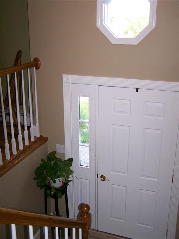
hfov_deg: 37.8
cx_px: 90
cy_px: 120
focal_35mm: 38
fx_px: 262
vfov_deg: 48.9
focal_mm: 6.3
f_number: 2.8
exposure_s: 1/60
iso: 200
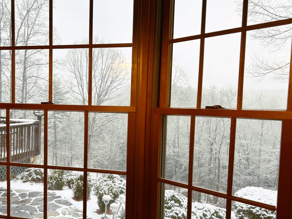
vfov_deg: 44.1
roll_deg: -1.4
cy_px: 123
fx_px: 270
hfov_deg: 56.4
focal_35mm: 32
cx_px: 118
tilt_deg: -3.9
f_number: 1.5
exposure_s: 1/132
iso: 32
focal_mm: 5.7
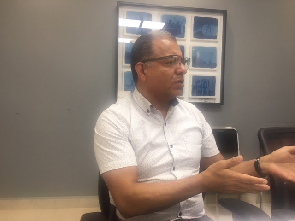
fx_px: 247
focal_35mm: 29
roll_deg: -1.4
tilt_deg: -0.5
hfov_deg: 61.7
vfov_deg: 48.2
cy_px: 110
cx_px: 148
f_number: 2.2
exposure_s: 1/30
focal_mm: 4.15
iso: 50
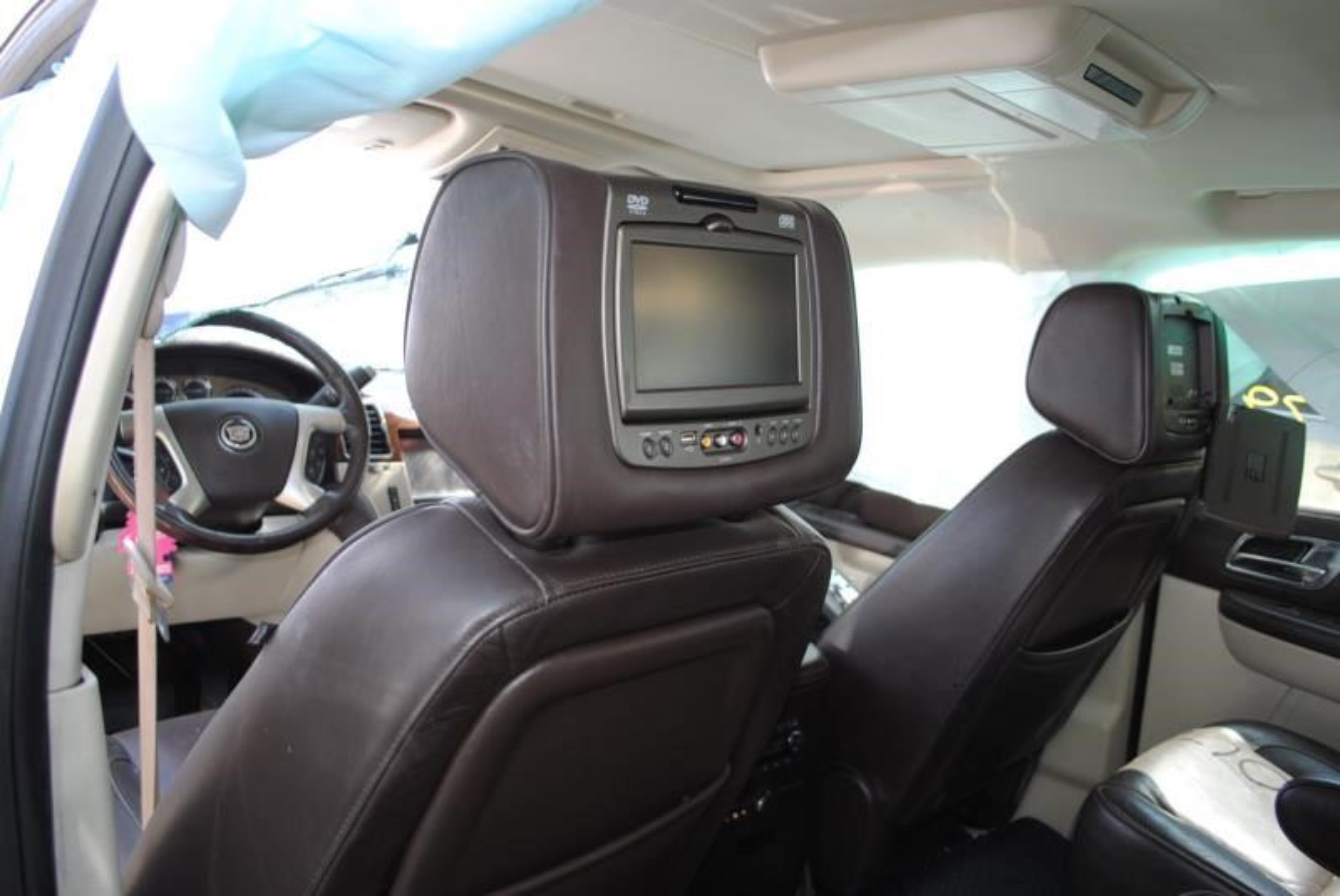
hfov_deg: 67.3
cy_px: 448
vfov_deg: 48.0
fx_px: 1006
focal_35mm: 27
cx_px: 670
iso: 200
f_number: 3.5
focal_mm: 18
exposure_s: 1/60
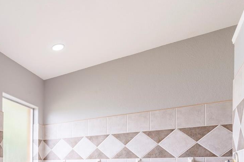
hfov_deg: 46.5
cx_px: -18
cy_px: 168
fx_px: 210
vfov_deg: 37.1
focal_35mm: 31
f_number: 13
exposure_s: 1/30
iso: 200
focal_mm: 14
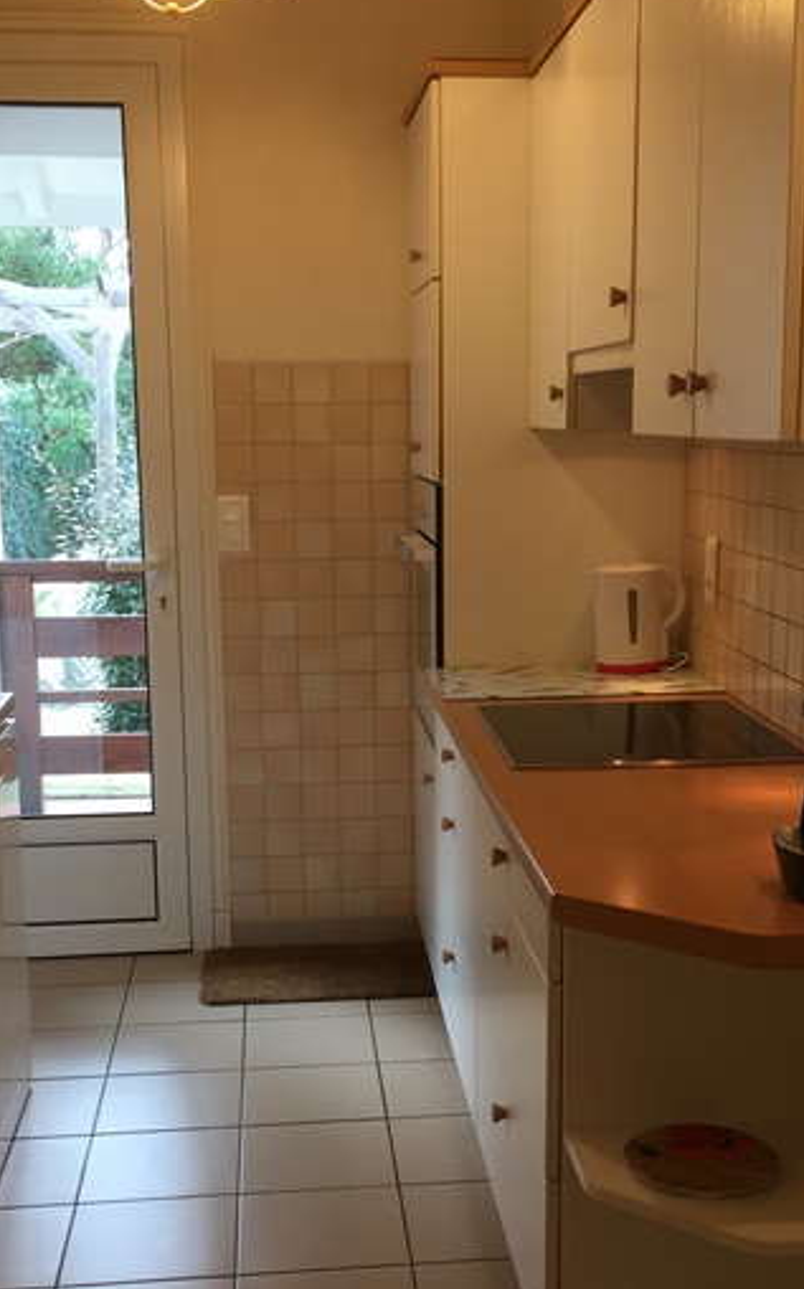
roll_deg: +2.3
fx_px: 1615
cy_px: 764
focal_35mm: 46
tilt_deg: -10.5
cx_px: 434
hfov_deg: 28.0
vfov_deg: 43.3
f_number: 2.2
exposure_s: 1/33
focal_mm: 4.15
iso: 32
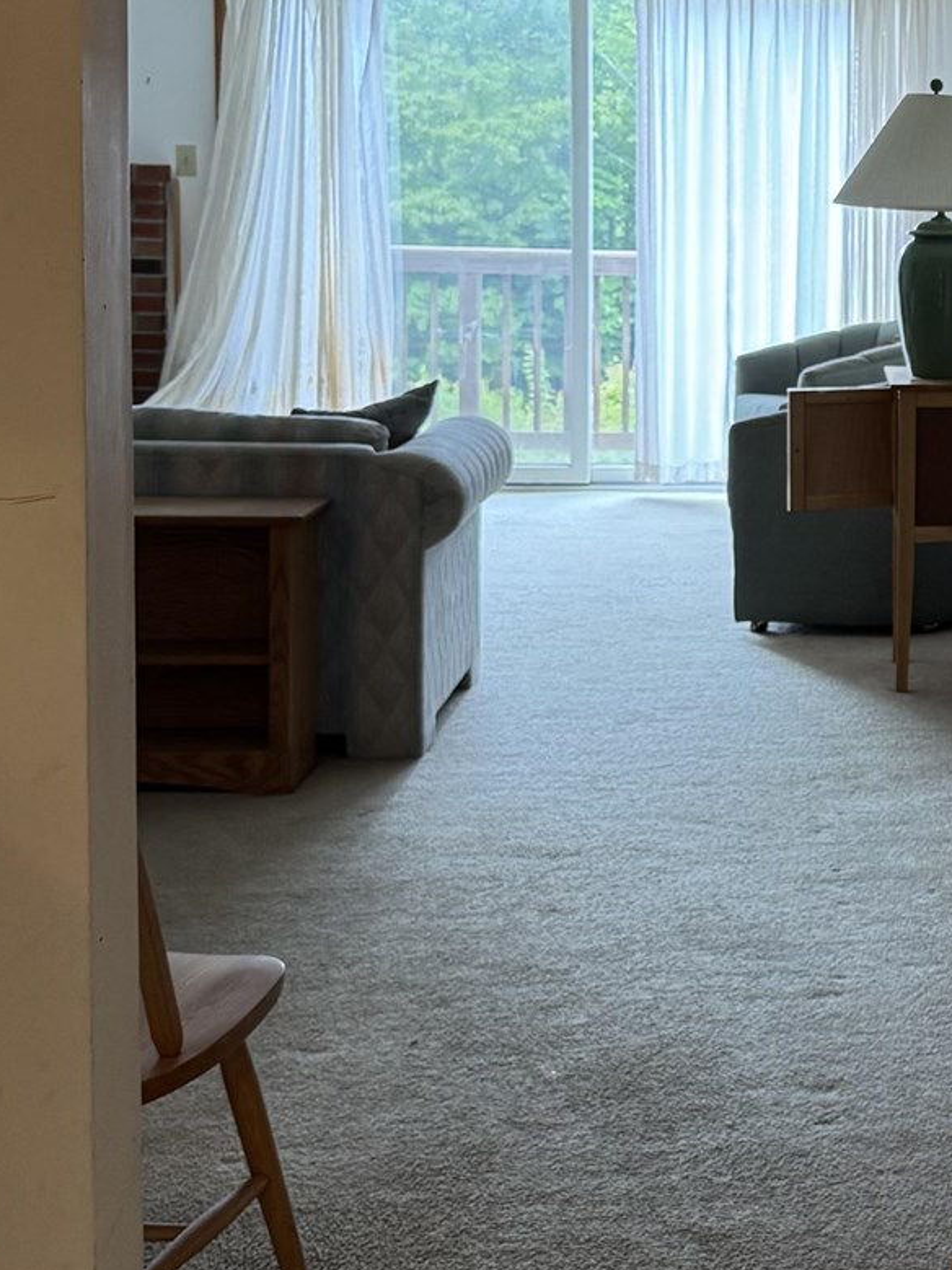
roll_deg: -1.6
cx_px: 1335
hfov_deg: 18.8
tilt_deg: -5.8
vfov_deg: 27.2
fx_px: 2604
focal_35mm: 71
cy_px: 378
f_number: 1.78
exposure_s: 1/60
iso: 125
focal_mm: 6.76
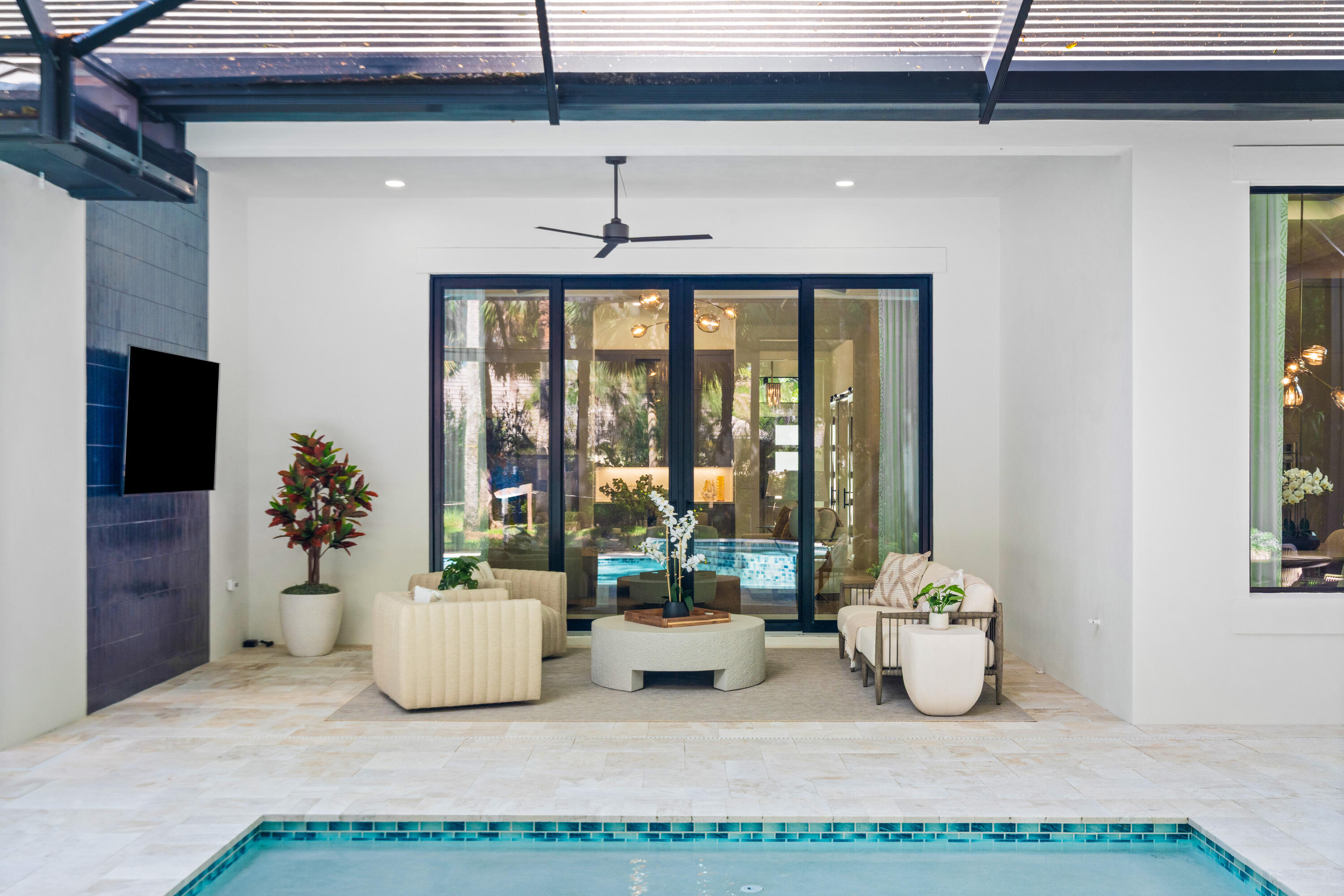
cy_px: 448
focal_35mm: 35
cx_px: 672
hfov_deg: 54.4
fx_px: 1307
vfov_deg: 37.9
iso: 800
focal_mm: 35
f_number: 8
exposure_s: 1/20
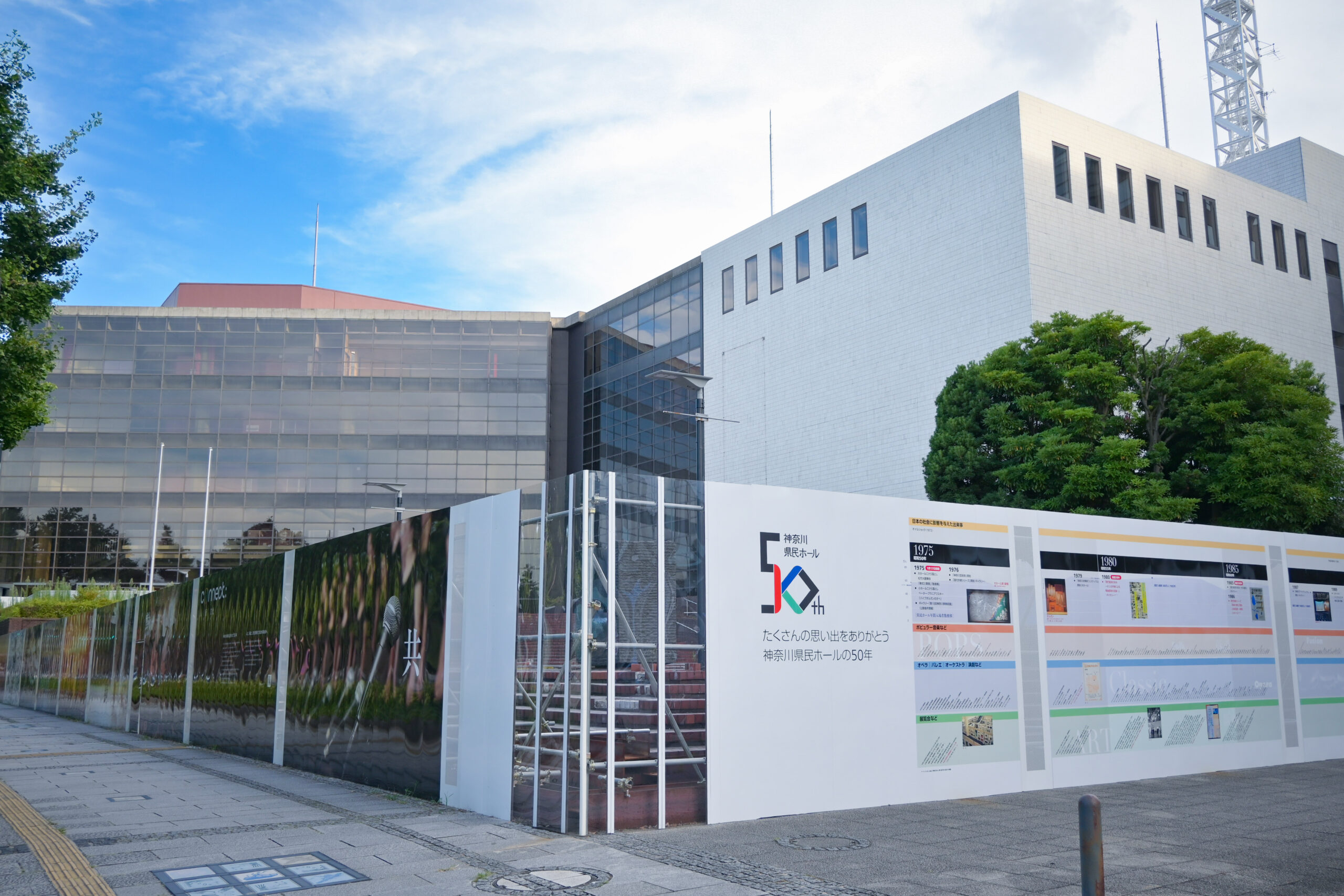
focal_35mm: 31
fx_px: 1148
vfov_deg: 42.6
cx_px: 672
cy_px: 448
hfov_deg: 60.7
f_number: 4
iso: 100
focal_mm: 20.5
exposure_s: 1/250
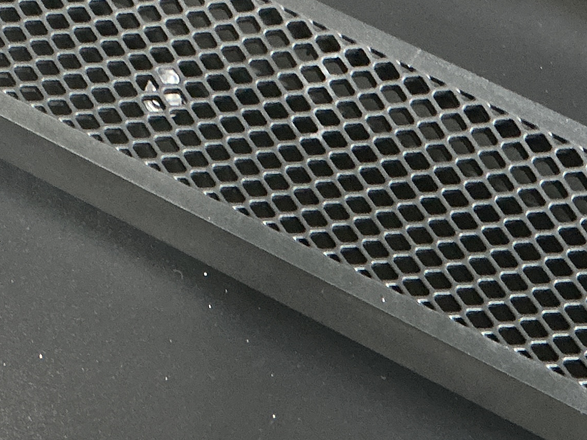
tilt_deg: -65.5
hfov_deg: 18.6
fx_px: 1746
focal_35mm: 103
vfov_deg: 14.2
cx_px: 11
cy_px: 7
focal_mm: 3
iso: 250
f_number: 1.8
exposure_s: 1/40
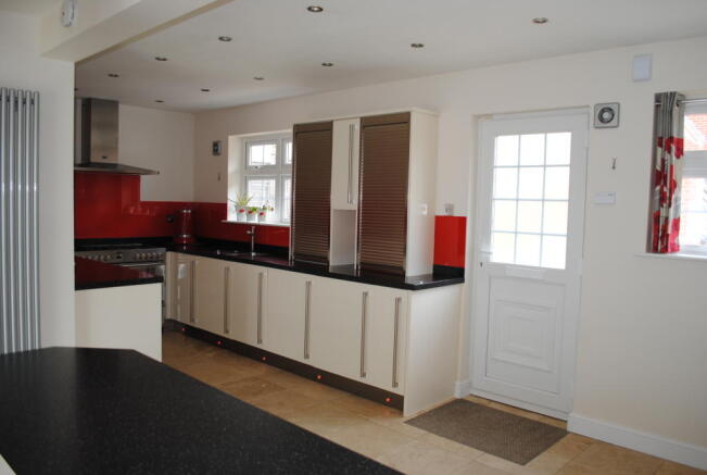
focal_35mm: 27
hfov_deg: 67.3
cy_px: 238
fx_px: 531
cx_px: 354
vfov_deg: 48.1
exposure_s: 1/80
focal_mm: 18
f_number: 3.5
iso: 200
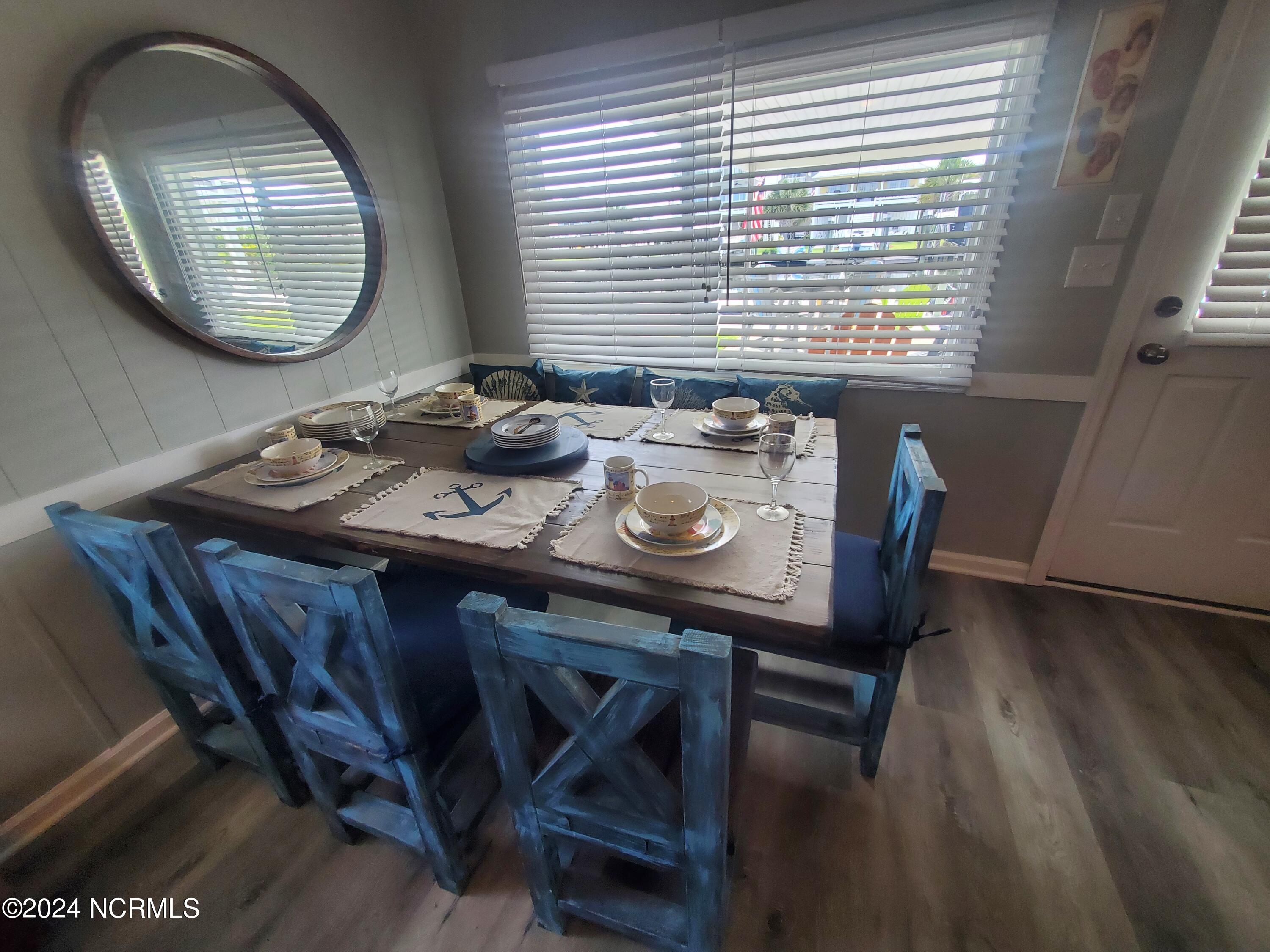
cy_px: 476
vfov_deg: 89.9
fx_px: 477
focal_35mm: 13
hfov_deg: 106.2
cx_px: 635
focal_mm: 1.8
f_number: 2.2
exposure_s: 1/60
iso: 100
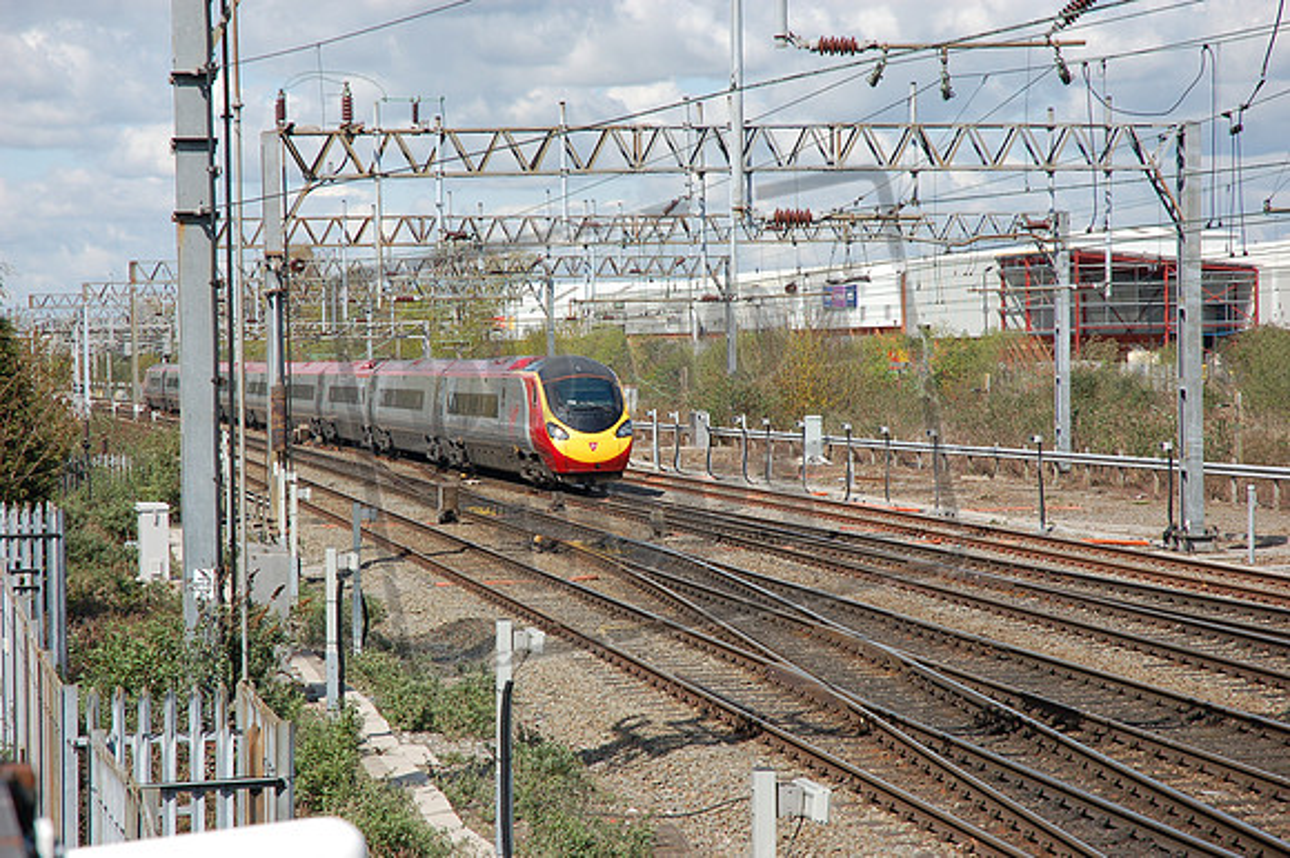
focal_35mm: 105
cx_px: 645
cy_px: 429
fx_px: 3760
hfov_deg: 19.5
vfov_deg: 13.0
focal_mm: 70
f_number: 6.3
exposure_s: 1/640
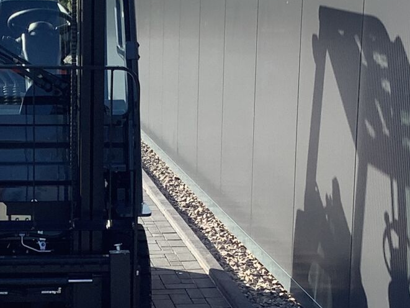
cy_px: 199
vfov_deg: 15.4
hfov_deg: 20.3
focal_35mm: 96
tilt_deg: -11.5
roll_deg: +0.6
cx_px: 109
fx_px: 1137
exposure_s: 1/515
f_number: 2.4
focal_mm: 3.3
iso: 25
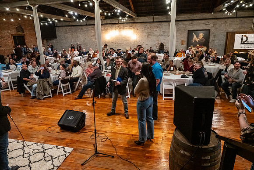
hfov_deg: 73.7
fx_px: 169
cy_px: 85
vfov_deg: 53.2
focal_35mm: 24
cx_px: 127
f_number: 6.3
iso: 6400
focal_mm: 24
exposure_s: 1/40
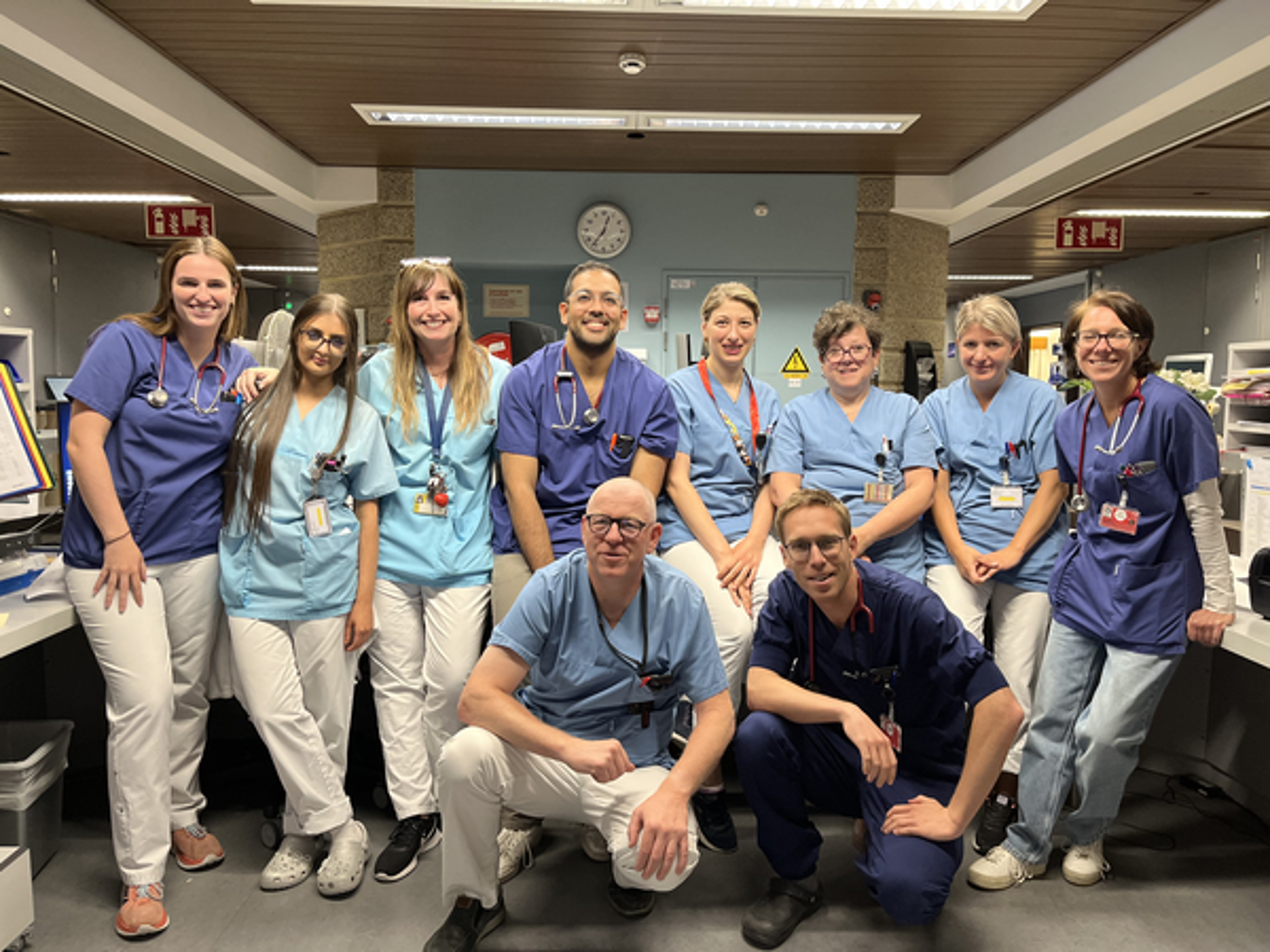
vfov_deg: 53.1
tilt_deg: -5.8
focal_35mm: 26
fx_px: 954
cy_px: 476
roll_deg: -0.3
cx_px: 635
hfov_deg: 67.3
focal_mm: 5.1
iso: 200
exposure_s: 1/50
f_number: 1.6
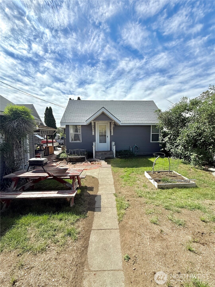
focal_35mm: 14
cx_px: 108
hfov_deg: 85.7
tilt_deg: -2.8
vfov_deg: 102.1
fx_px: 116
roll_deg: +1.1
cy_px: 144
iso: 50
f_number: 2.2
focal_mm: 2.22
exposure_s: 1/2237
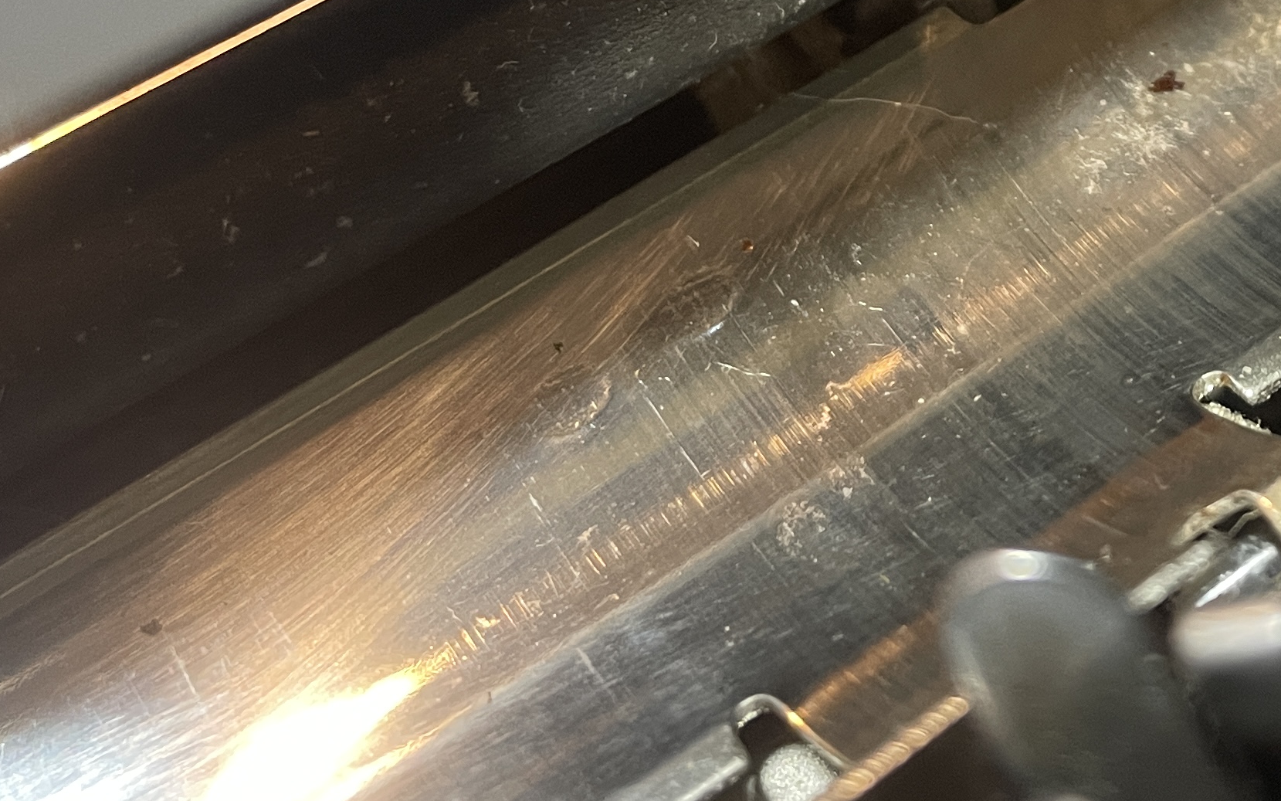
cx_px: 1131
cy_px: -152
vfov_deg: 18.4
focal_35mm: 67
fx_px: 2339
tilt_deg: -50.8
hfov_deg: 29.5
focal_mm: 4.2
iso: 200
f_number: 1.6
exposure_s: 1/60
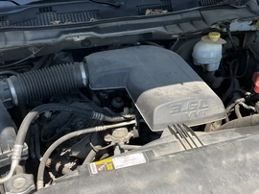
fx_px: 321
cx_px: 138
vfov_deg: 33.5
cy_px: 103
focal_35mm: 43
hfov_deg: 43.9
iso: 25
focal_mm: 3
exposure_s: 1/749
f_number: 1.8
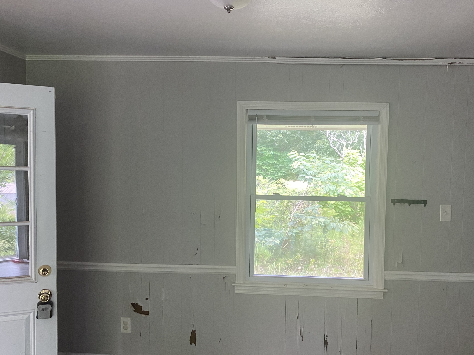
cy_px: 189
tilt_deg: -6.2
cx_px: 281
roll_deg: -1.1
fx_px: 424
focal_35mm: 31
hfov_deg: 58.0
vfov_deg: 45.4
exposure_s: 1/60
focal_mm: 4.25
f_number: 1.8
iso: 250
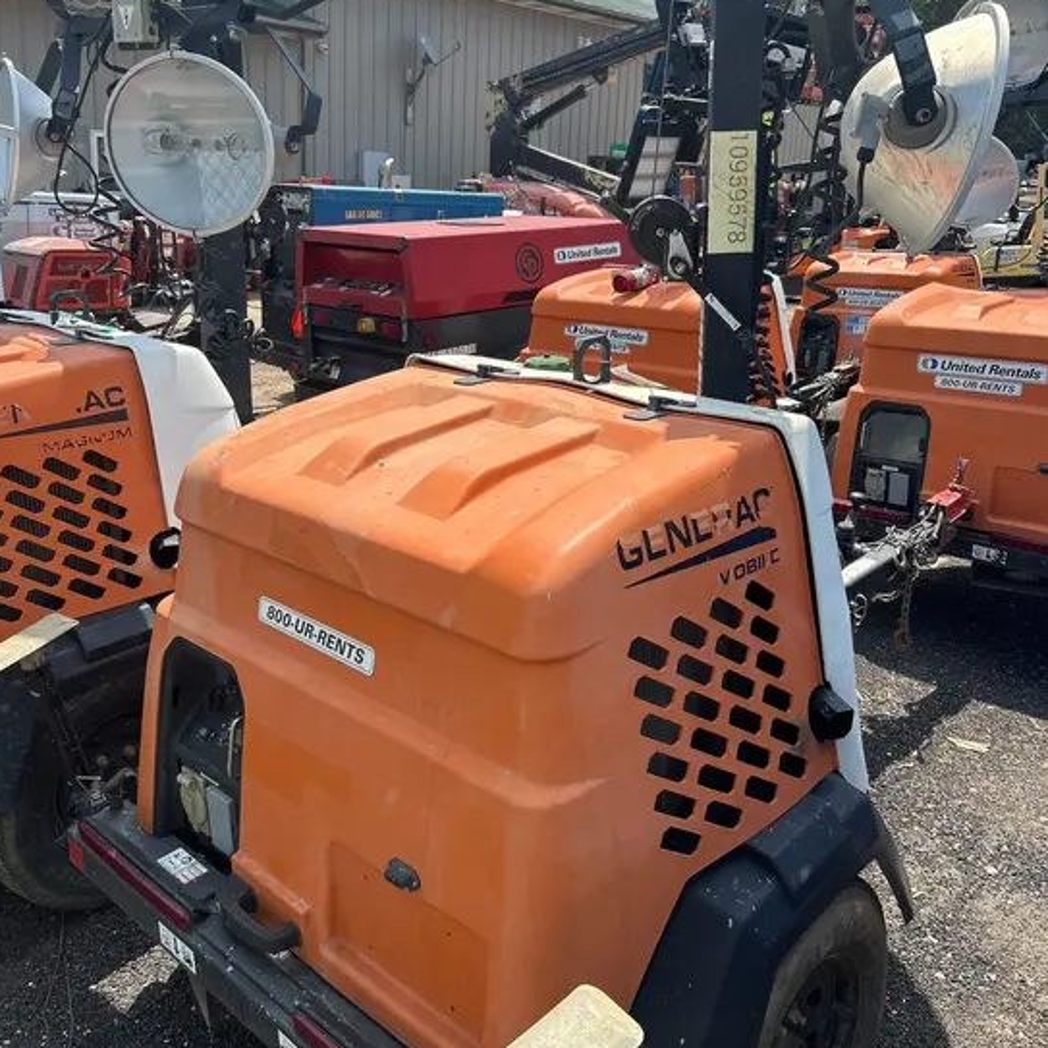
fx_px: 1062
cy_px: 416
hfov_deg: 52.5
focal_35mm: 31
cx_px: 521
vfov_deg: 52.2
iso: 50
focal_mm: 5.7
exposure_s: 1/2915
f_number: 1.5
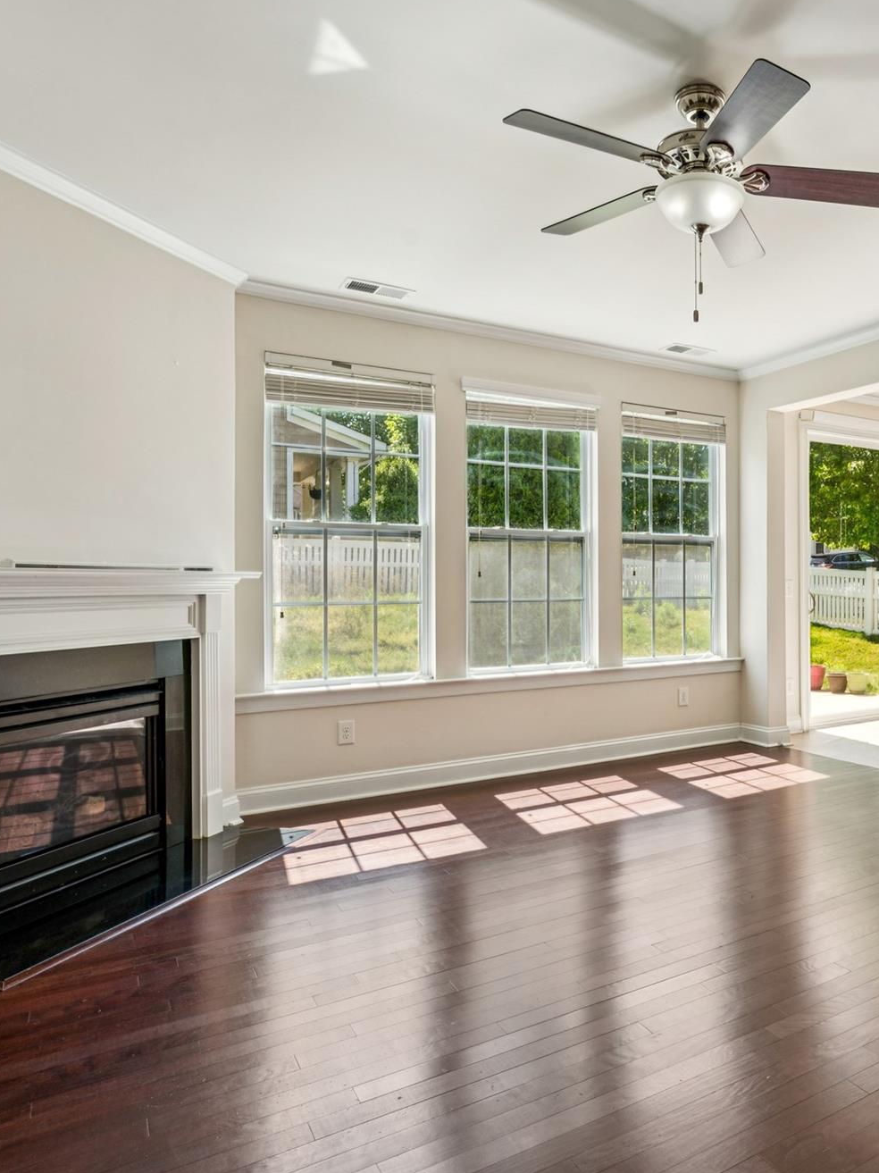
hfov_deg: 51.7
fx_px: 838
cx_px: 708
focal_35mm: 25
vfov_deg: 69.9
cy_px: 585
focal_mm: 16.5
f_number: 9
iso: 100
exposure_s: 1/25
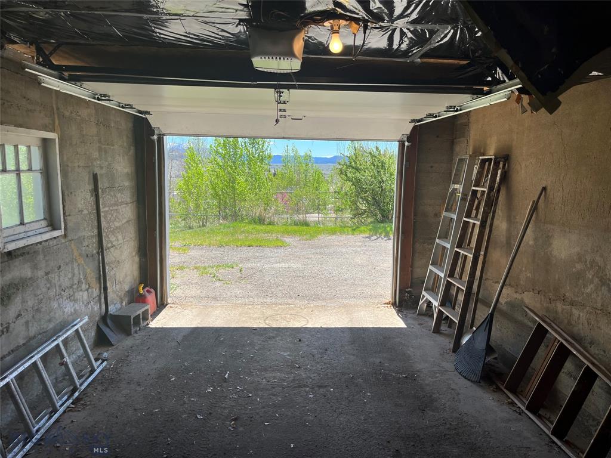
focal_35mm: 26
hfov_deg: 67.3
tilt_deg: -6.7
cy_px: 229
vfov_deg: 53.1
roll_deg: -0.4
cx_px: 306
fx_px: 459
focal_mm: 5.1
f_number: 1.6
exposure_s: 1/1036
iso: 50
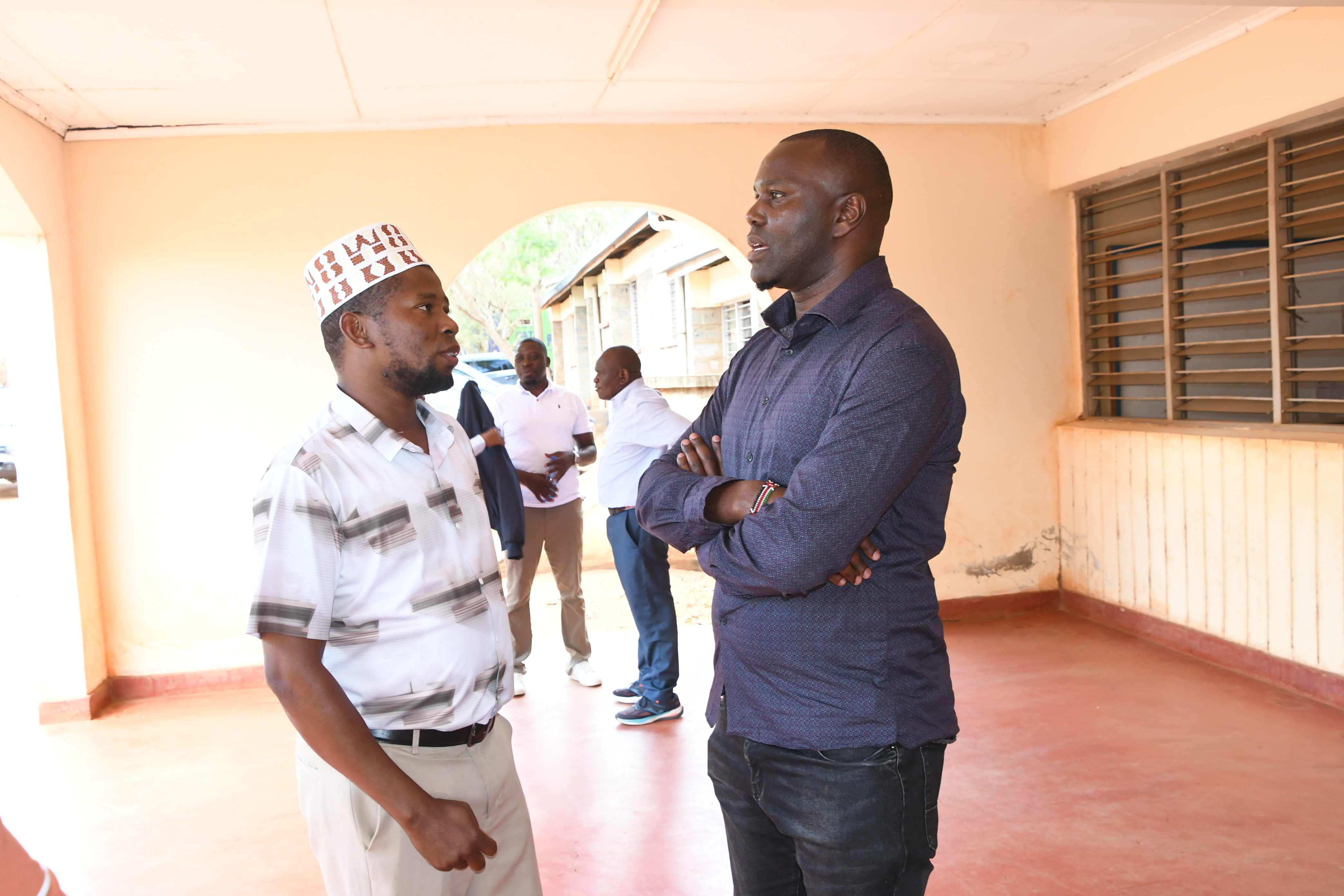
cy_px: 448
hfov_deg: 60.3
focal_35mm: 31
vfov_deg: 42.3
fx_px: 1157
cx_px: 672
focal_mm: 21
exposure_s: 1/100
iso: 1000
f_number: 7.1
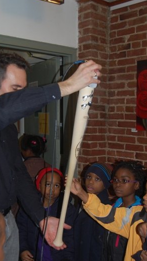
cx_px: 84
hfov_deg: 26.0
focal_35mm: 46
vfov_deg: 44.5
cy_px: 139
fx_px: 319
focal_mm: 24
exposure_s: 1/60
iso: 400
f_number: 4
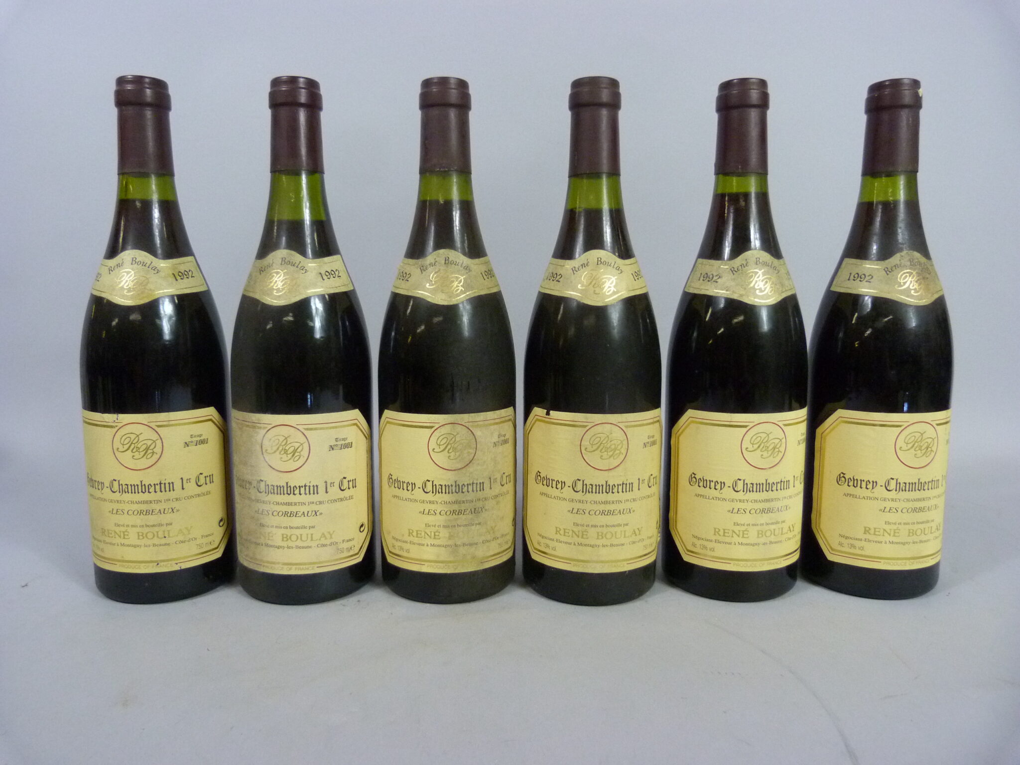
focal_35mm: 25
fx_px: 737
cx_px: 510
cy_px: 382
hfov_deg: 69.4
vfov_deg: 54.9
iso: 400
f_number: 2.8
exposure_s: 1/60
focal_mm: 4.5
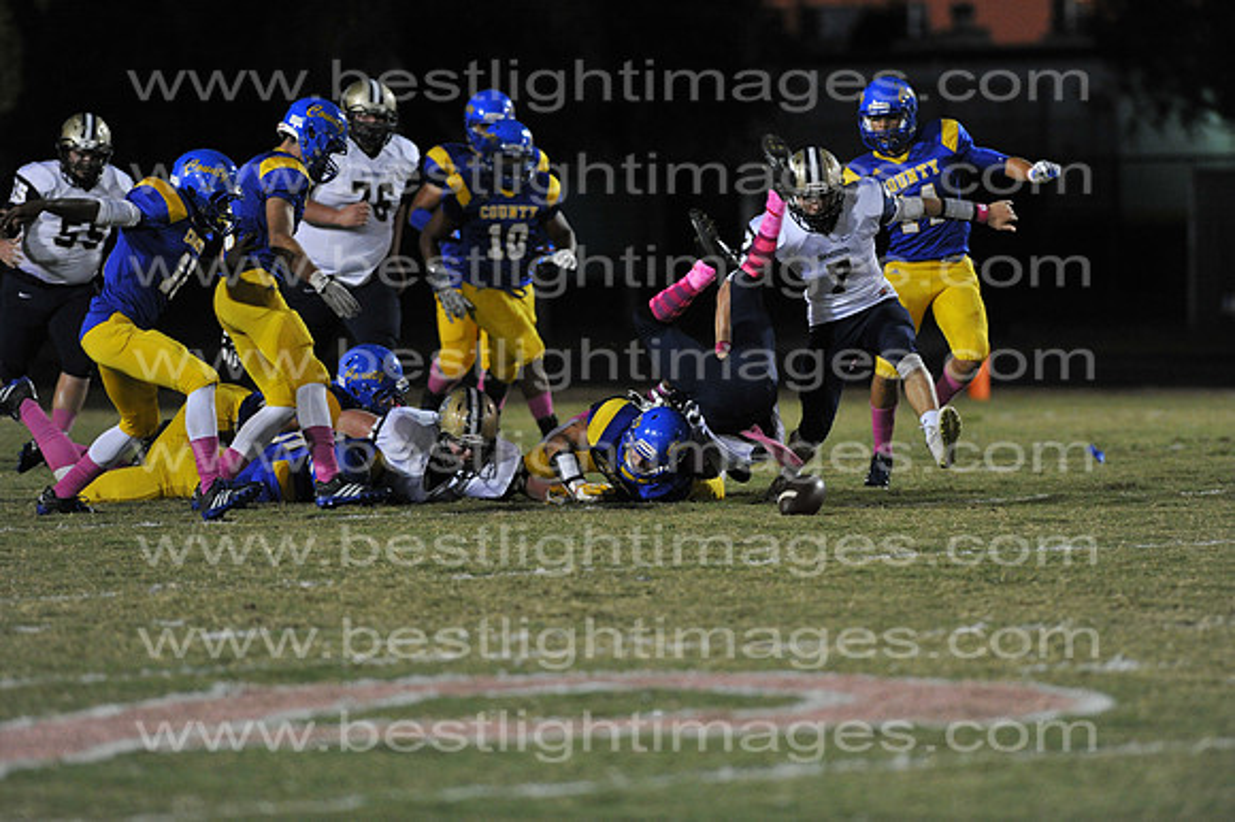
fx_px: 10285
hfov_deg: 6.9
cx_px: 618
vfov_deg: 4.6
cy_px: 411
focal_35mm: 300
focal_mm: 300
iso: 5000
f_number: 4
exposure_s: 1/500
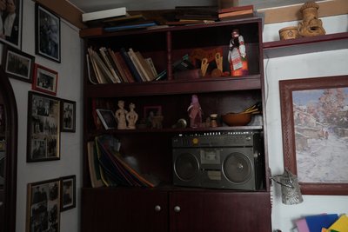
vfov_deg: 42.4
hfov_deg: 60.3
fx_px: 300
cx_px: 174
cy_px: 116
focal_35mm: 31
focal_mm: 31
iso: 1250
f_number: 2.8
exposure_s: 1/50
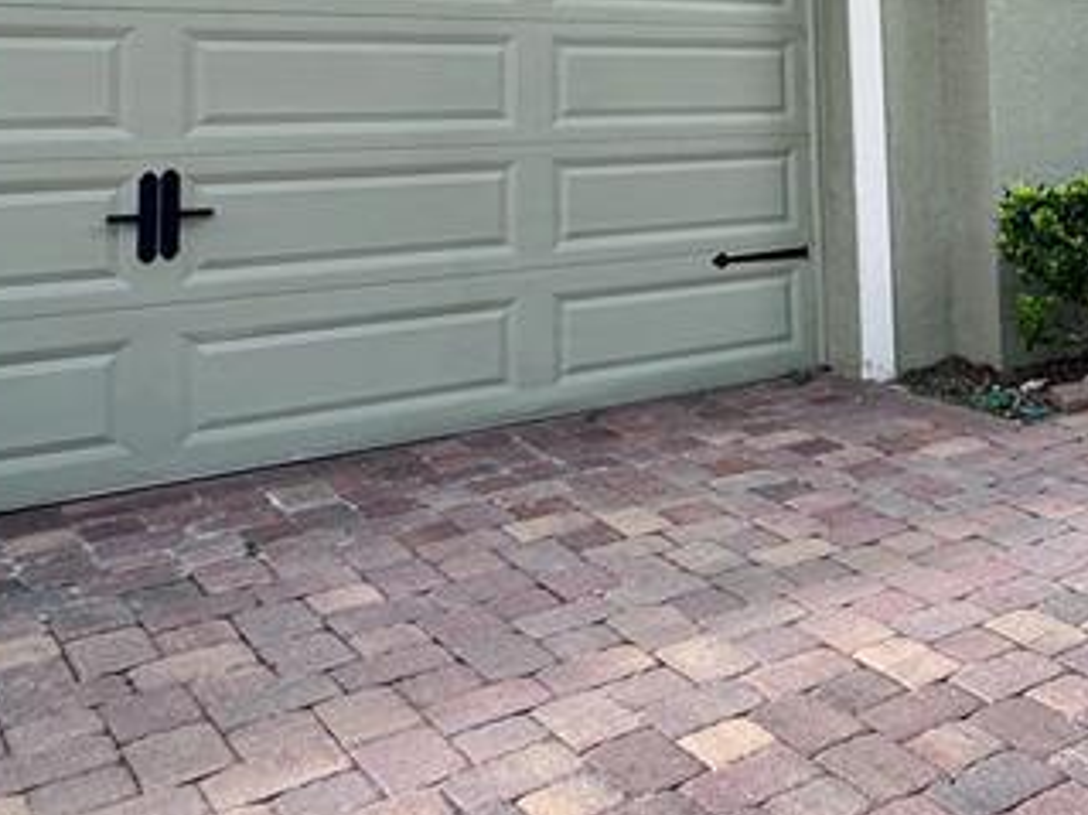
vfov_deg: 30.2
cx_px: 1044
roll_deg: +2.2
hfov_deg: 38.2
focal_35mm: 45
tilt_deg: +5.2
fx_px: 1414
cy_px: 24
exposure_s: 1/698
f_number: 2.2
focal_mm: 2.22
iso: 40
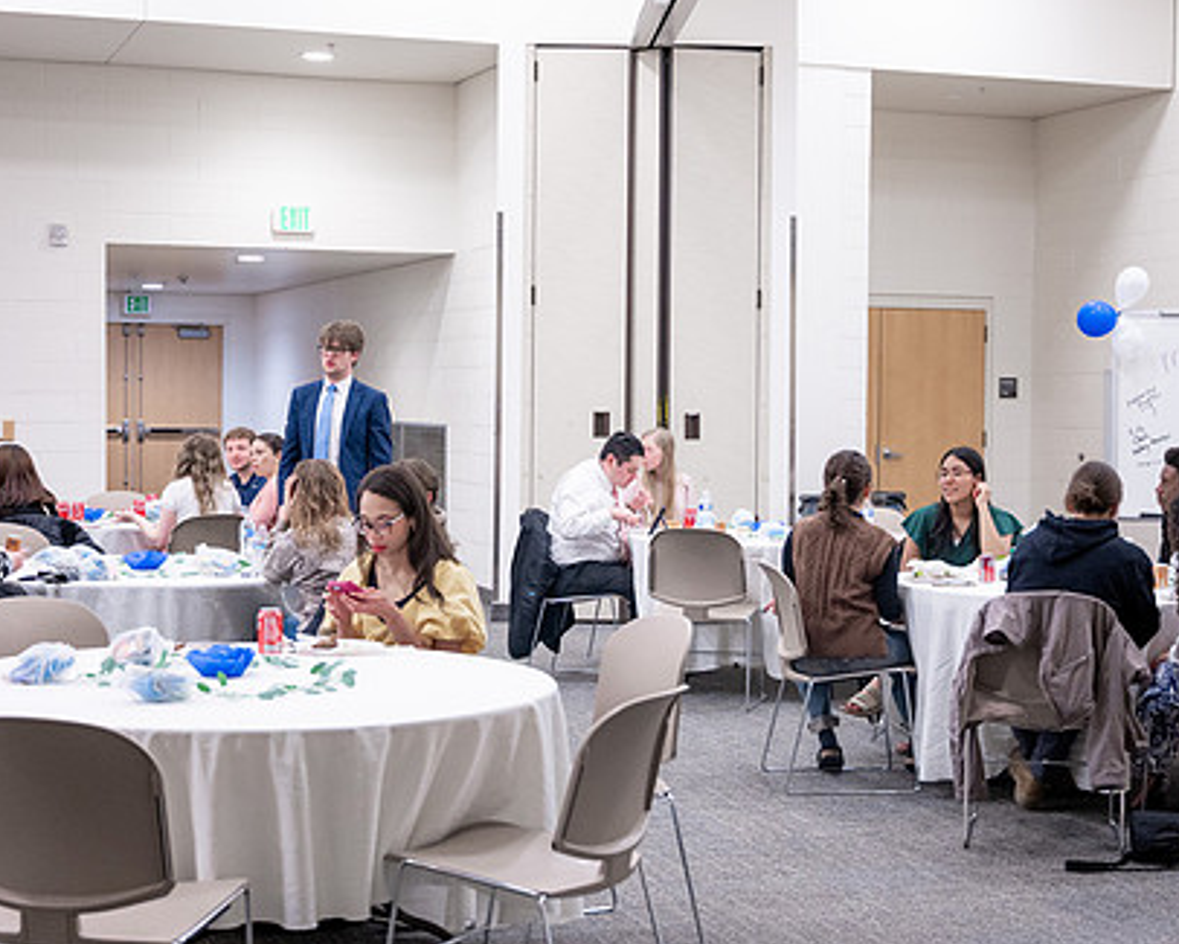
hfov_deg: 31.9
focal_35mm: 59
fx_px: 2059
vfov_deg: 25.8
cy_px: 462
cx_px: 595
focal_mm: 44
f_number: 4
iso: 1600
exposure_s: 1/200
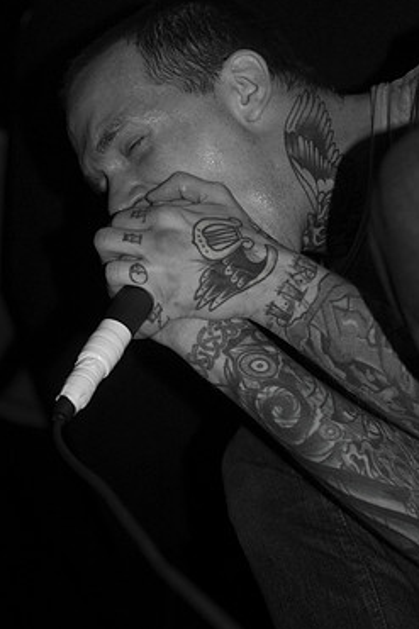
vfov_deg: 31.6
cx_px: 206
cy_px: 302
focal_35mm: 64
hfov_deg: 21.3
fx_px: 1111
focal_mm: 35
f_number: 3.2
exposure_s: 1/80
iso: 800
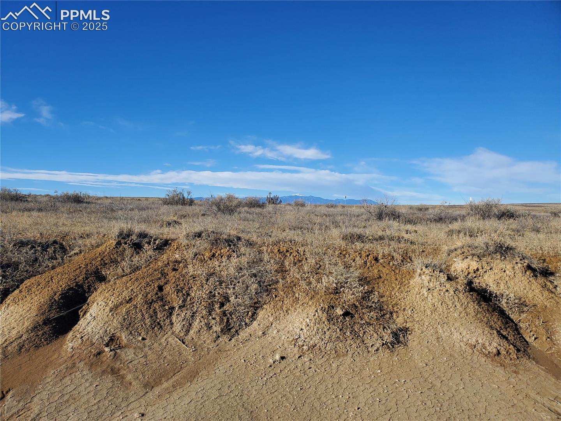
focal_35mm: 26
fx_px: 421
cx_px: 280
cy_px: 210
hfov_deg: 67.3
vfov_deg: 53.1
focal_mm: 4.3
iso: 50
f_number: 2.4
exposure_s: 1/1951
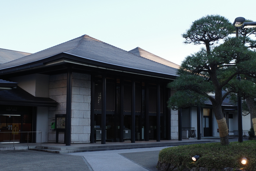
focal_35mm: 51
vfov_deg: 26.5
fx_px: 363
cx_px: 129
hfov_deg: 38.9
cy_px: 85
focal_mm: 18.3
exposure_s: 1/160
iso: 200
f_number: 3.5
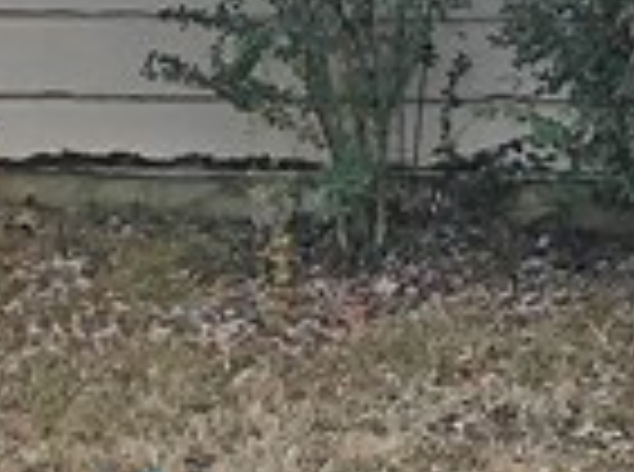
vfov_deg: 7.0
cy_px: -472
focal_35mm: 204
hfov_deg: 8.8
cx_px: 1520
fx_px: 3727
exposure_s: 1/129
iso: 20
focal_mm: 4
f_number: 1.8
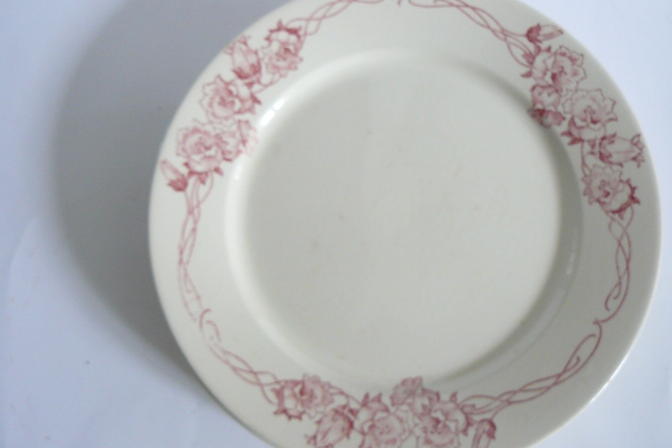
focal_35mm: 38
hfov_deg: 50.7
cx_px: 340
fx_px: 709
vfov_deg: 35.0
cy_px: 221
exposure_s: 1/15
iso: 200
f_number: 2.8
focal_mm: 6
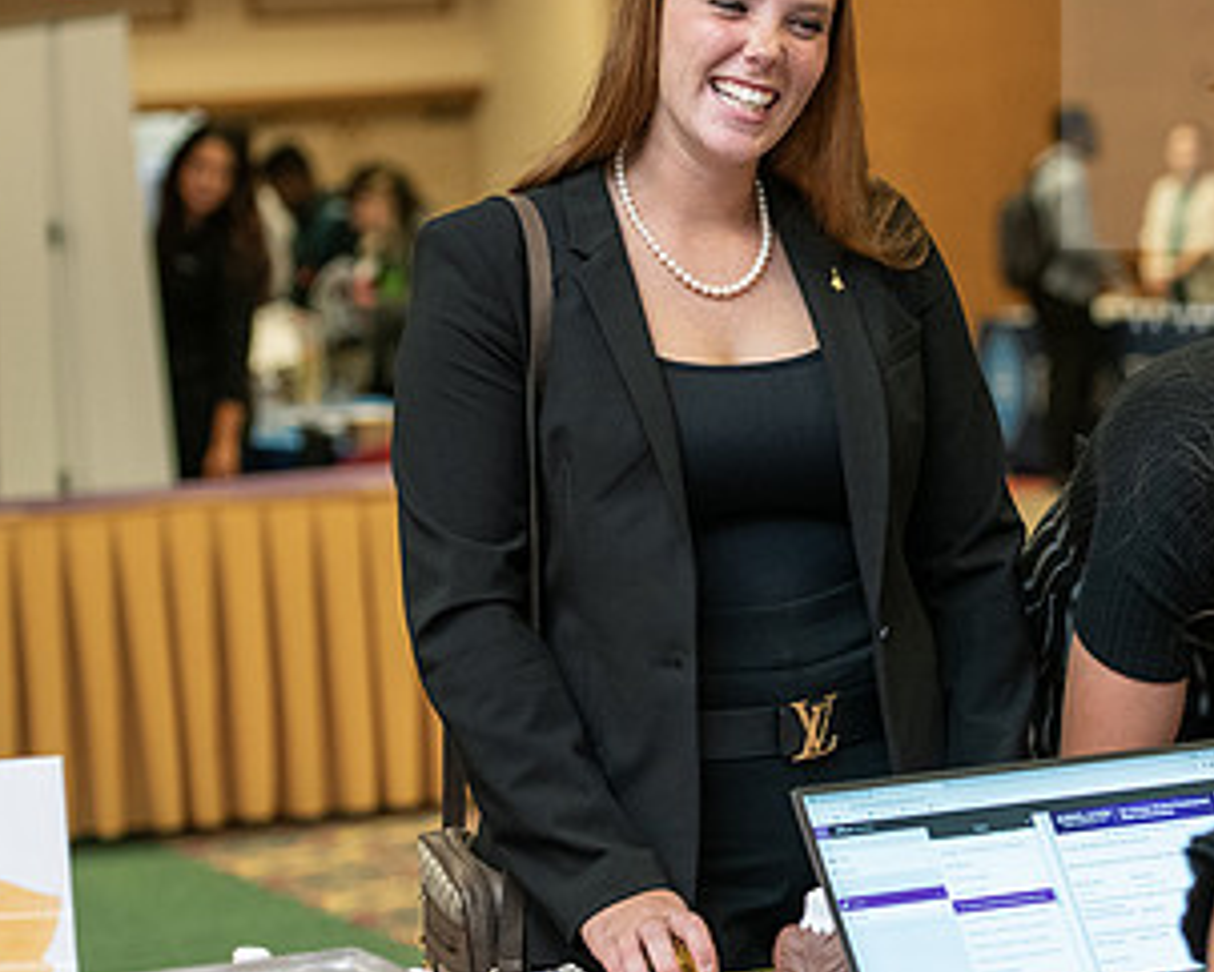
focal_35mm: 135
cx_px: 941
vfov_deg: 11.4
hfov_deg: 14.2
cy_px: 400
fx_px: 4854
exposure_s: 1/200
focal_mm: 75
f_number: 3.2
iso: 1600
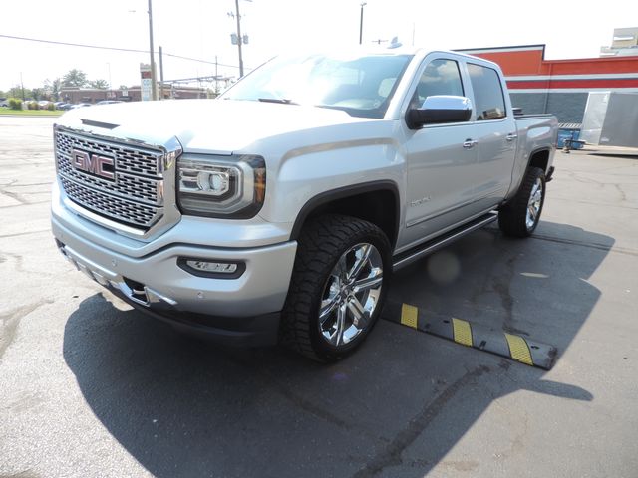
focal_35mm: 24
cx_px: 319
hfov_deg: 71.6
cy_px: 239
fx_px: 442
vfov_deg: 56.8
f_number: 3
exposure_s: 1/500
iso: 80
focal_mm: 4.3
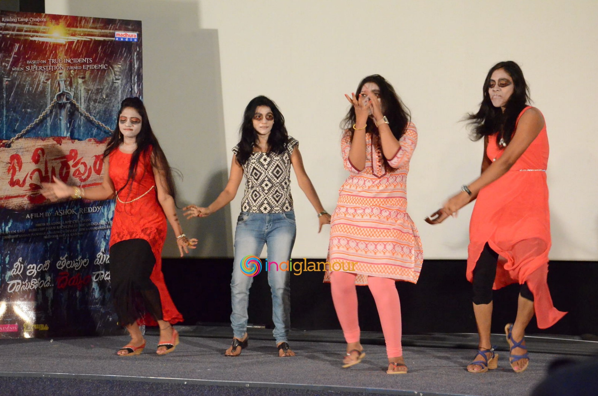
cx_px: 299
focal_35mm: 88
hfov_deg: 23.2
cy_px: 199
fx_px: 1459
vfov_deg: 15.5
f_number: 6.3
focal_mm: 58
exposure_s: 1/125
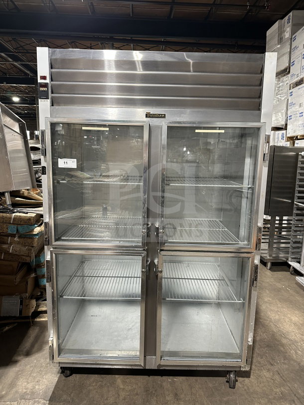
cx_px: 152
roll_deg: -2.1
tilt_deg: -9.0
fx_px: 281
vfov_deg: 71.6
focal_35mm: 24
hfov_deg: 56.8
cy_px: 202
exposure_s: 1/60
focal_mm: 6.86
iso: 400
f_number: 1.78
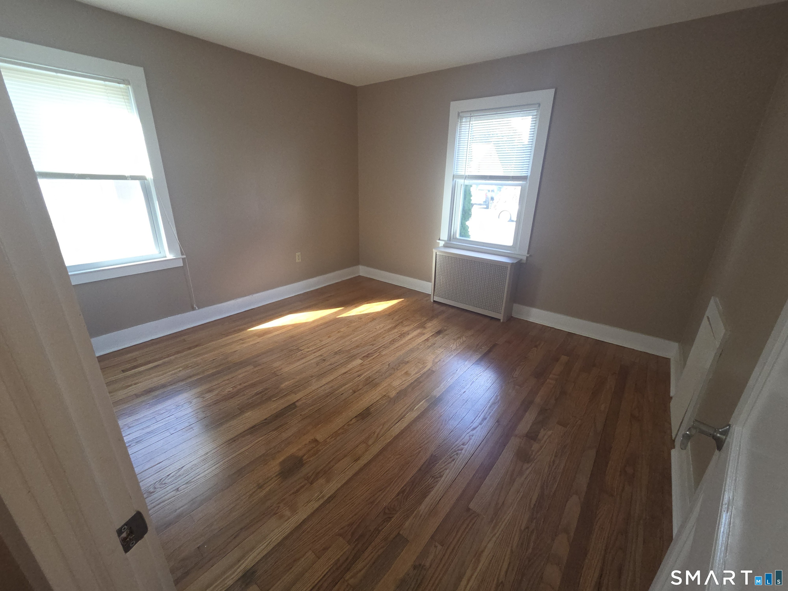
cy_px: 296
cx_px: 394
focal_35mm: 13
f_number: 2.2
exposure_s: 1/60
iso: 160
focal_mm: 2.2
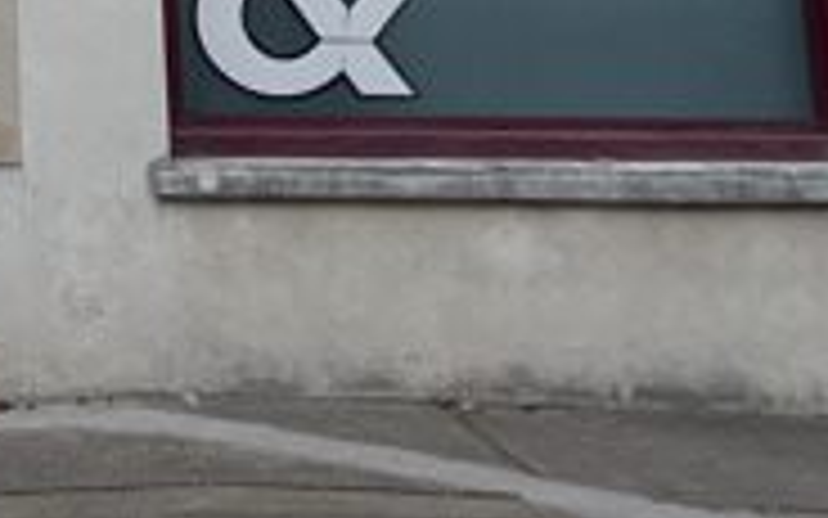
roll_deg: -0.1
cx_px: -428
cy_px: -829
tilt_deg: +13.1
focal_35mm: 120
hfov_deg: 15.9
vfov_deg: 9.4
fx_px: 2708
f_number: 1.6
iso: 50
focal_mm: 5.1
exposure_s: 1/4149
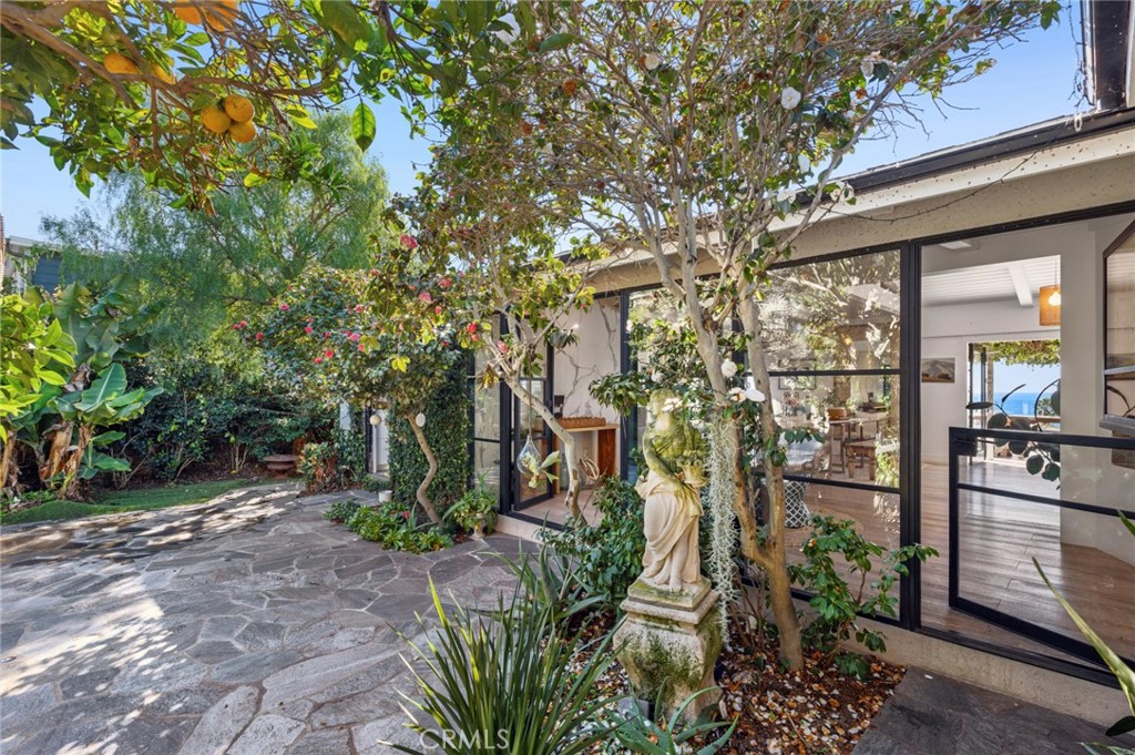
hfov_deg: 96.8
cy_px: 378
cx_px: 568
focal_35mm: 16
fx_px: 504
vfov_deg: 73.7
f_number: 9
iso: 125
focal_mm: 16
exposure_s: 1/160
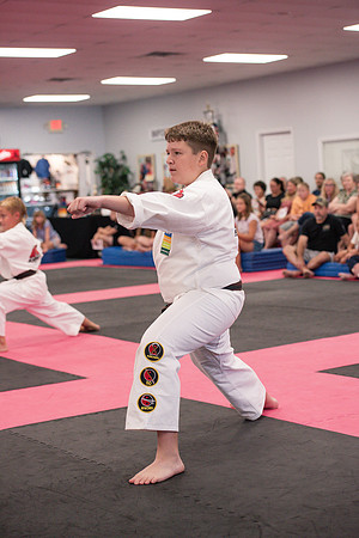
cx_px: 180
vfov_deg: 28.8
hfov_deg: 19.5
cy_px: 269
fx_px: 1047
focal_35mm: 70
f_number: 3.5
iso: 1600
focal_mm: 70
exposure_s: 1/400
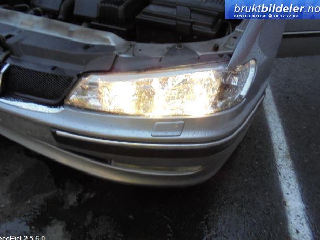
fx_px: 250
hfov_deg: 65.3
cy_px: 119
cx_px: 158
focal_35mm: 27
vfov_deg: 51.4
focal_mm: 4.6
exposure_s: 1/30
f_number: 3.5
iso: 160
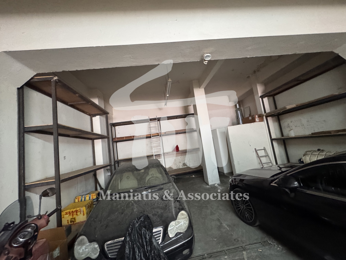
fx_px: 140
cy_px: 130
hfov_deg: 102.1
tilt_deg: +6.4
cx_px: 173
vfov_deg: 85.7
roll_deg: +6.8
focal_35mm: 14
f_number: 2.2
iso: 800
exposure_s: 1/50
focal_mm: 2.22
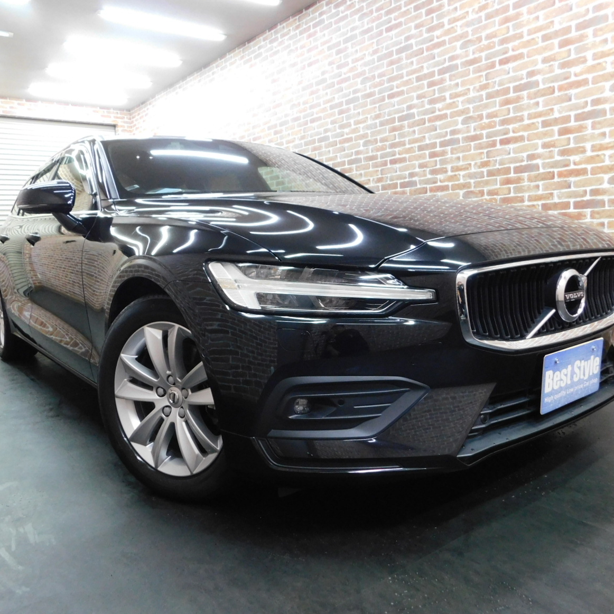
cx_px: 310
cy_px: 305
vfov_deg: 57.3
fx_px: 562
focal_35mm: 28
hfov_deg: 57.3
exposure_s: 1/25
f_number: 3
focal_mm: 4
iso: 400
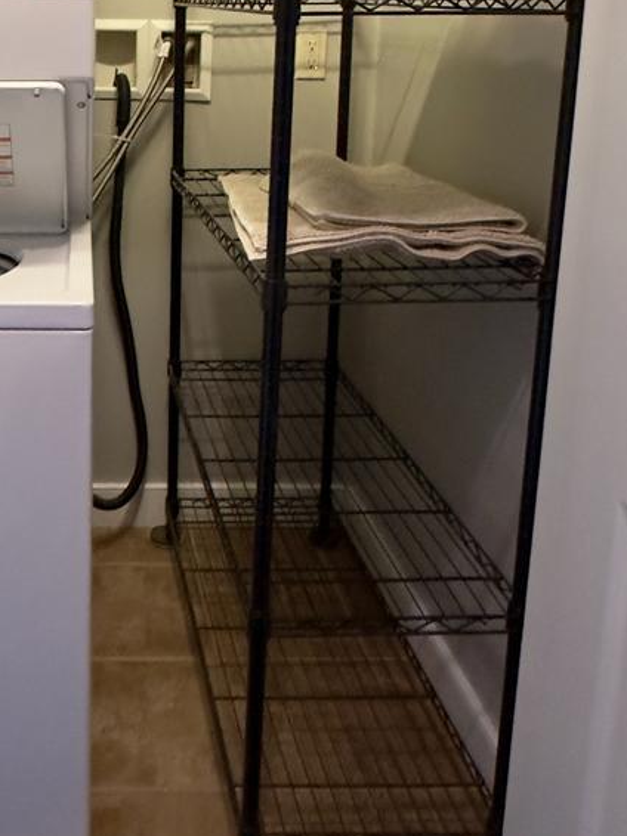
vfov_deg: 46.0
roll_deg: -2.3
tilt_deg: -8.8
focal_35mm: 38
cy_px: 148
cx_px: 70
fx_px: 918
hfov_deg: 35.6
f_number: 2.2
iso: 640
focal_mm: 2.22
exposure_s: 1/60
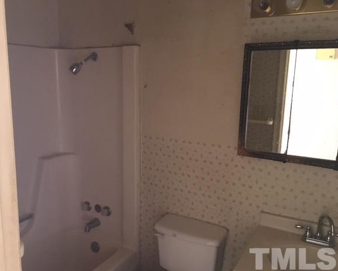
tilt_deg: -9.4
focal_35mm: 31
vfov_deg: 47.2
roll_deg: -0.9
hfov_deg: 57.1
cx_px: 159
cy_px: 137
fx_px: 310
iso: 250
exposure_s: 1/15
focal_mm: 4.15
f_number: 2.2
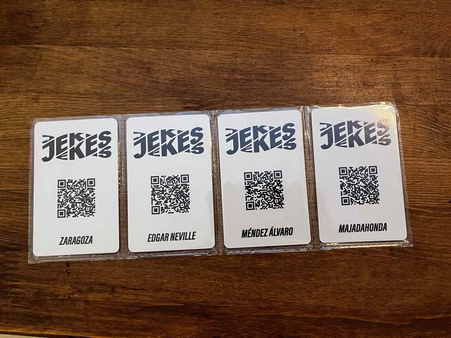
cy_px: 169
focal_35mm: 26
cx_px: 226
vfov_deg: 53.1
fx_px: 339
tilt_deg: -84.8
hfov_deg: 67.3
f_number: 1.6
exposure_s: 1/56
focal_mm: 5.1
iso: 250
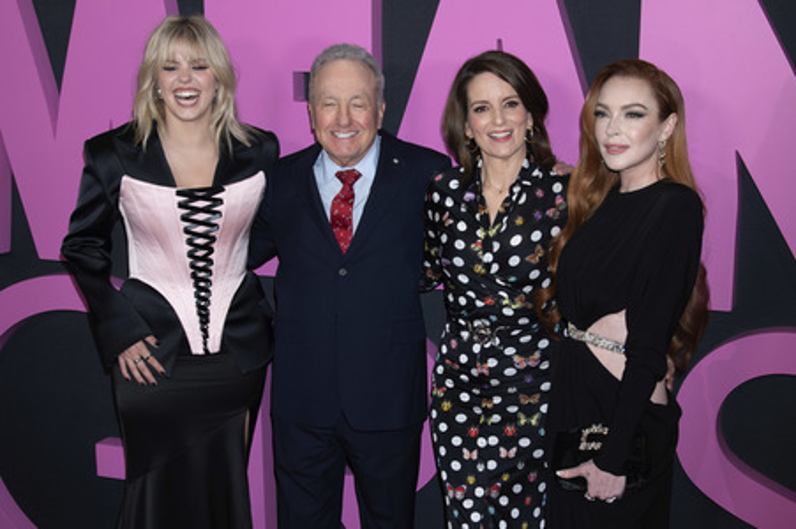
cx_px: 398
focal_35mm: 38
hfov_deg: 50.7
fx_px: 840
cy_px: 264
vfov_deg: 35.0
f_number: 7.1
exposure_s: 1/160
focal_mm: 38
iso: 400
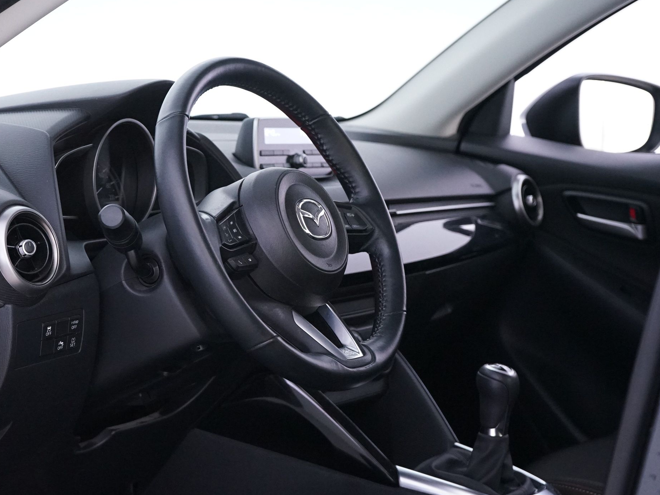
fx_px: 1583
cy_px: 292
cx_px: 264
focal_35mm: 83
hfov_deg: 23.5
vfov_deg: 17.8
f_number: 6.3
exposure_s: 1/15
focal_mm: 64
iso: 4000
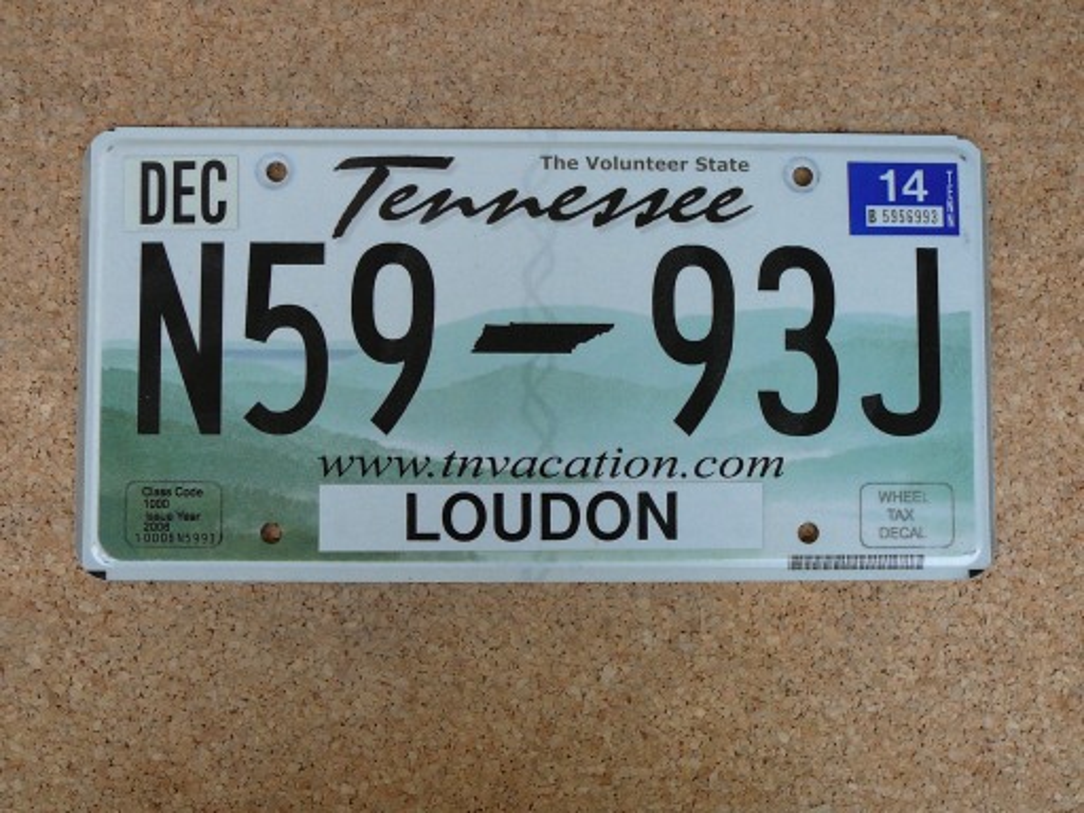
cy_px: 406
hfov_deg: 45.8
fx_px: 1284
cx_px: 542
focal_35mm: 41
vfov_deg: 35.1
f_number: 3.1
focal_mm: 6.1
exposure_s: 1/40
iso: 100
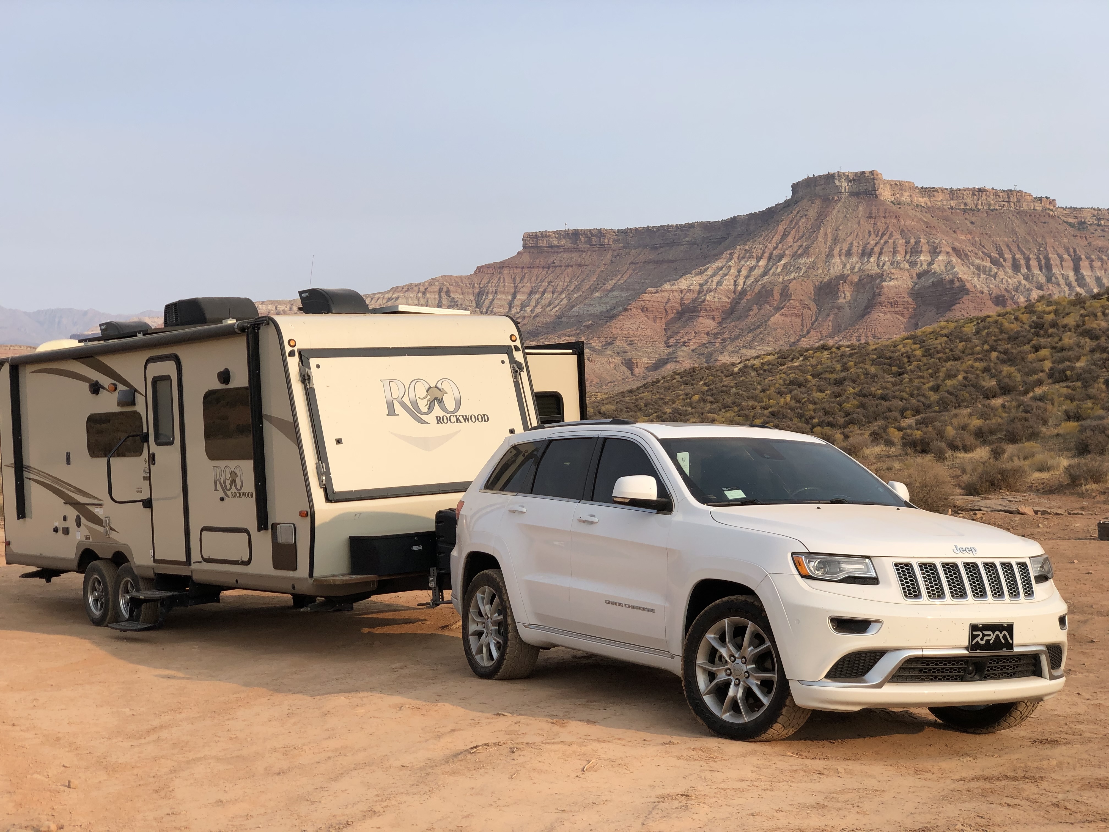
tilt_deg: -0.1
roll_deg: +1.5
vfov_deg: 28.0
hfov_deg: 36.8
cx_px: 554
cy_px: 416
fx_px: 1666
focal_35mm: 52
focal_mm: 6
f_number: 2.4
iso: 16
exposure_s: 1/714
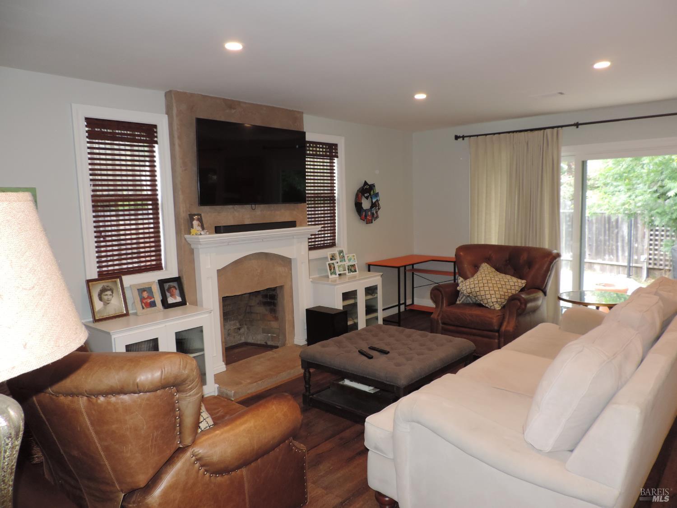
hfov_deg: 71.6
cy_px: 254
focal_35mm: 24
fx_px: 469
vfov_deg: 56.8
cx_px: 338
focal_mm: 4.3
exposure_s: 1/30
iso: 200
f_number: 3
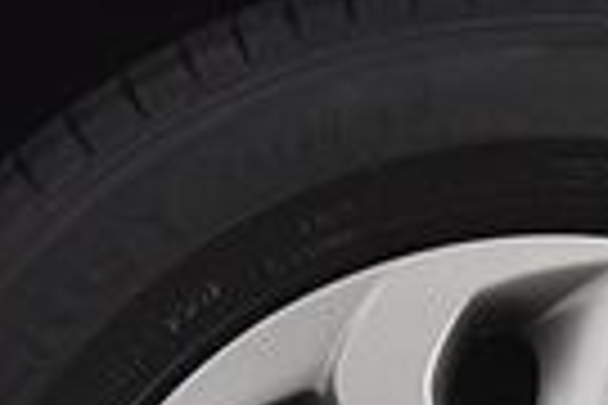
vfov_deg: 5.9
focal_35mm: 227
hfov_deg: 9.0
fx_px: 3833
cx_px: 531
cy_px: 709
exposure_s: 1/800
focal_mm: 32
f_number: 4
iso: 1250
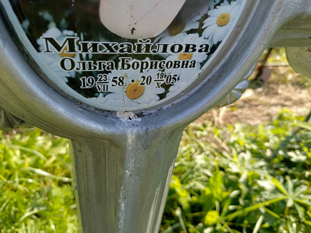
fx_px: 225
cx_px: 156
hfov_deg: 69.4
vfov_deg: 54.9
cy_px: 116
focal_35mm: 25
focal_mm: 4.76
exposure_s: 1/279
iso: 110
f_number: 1.69
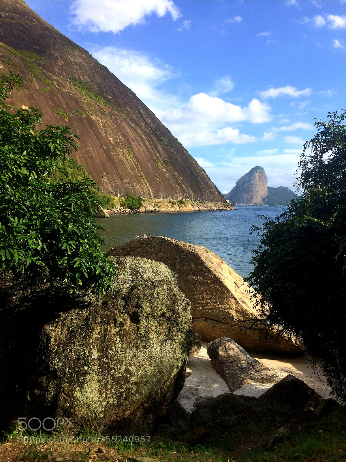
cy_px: 231
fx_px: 386
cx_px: 173
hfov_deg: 48.2
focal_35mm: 29
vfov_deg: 61.7
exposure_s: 1/1953
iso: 32
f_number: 2.2
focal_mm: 4.15
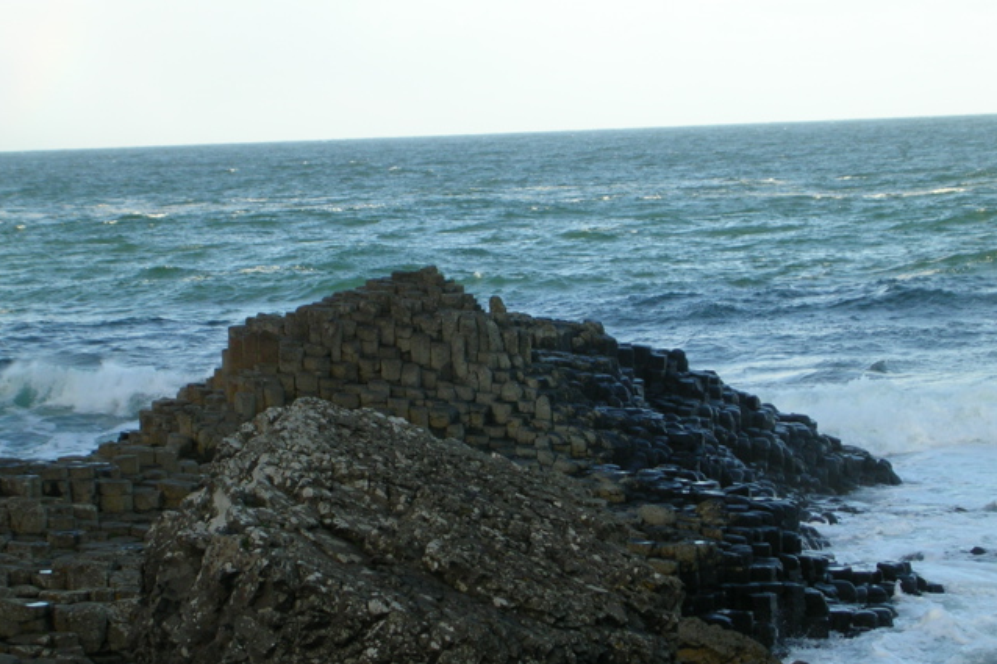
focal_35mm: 120
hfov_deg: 17.1
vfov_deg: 11.4
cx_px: 498
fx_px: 3322
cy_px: 350
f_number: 4.9
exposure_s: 1/150
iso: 50
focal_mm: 17.4
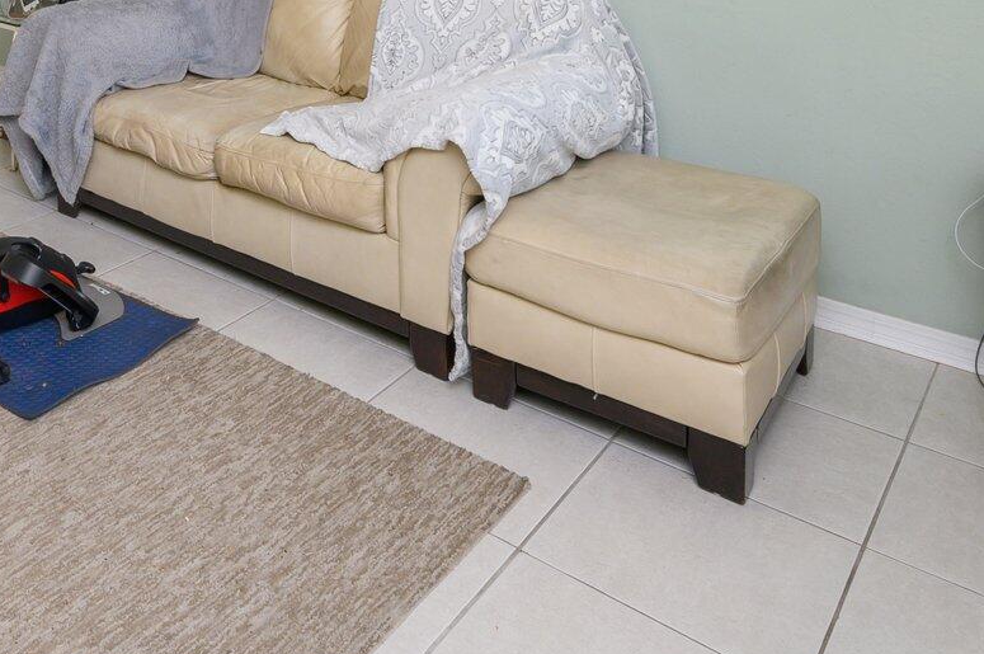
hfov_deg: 47.6
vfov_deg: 29.6
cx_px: 133
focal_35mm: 37
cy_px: -174
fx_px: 1010
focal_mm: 14
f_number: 9
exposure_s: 1/30
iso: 320
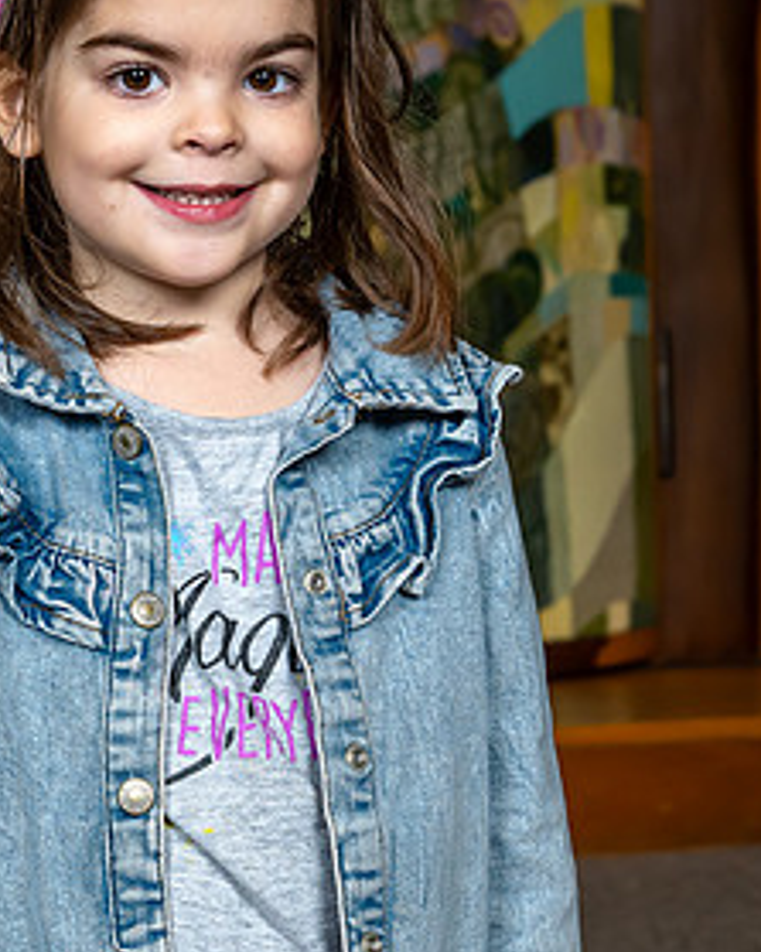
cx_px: 231
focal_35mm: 144
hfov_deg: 10.7
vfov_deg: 13.4
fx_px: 4056
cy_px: 337
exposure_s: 1/200
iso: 500
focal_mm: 50
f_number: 7.1
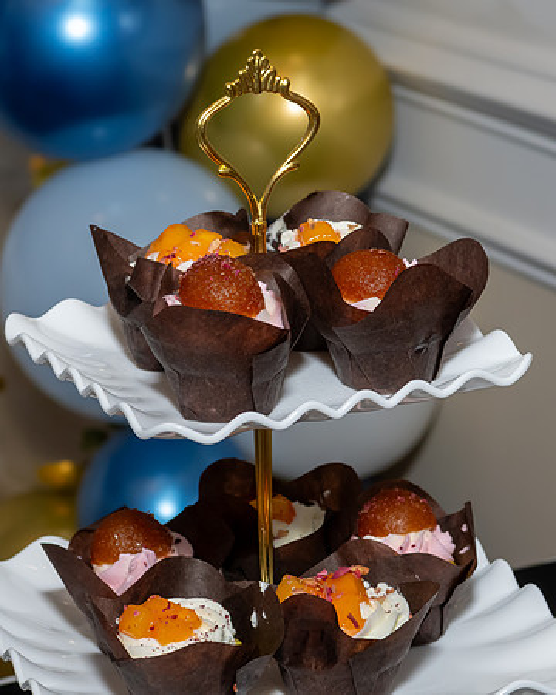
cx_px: 293
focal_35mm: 118
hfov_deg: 13.0
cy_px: 339
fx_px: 2431
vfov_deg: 16.3
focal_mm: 55
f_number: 7.1
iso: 1250
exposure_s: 1/250
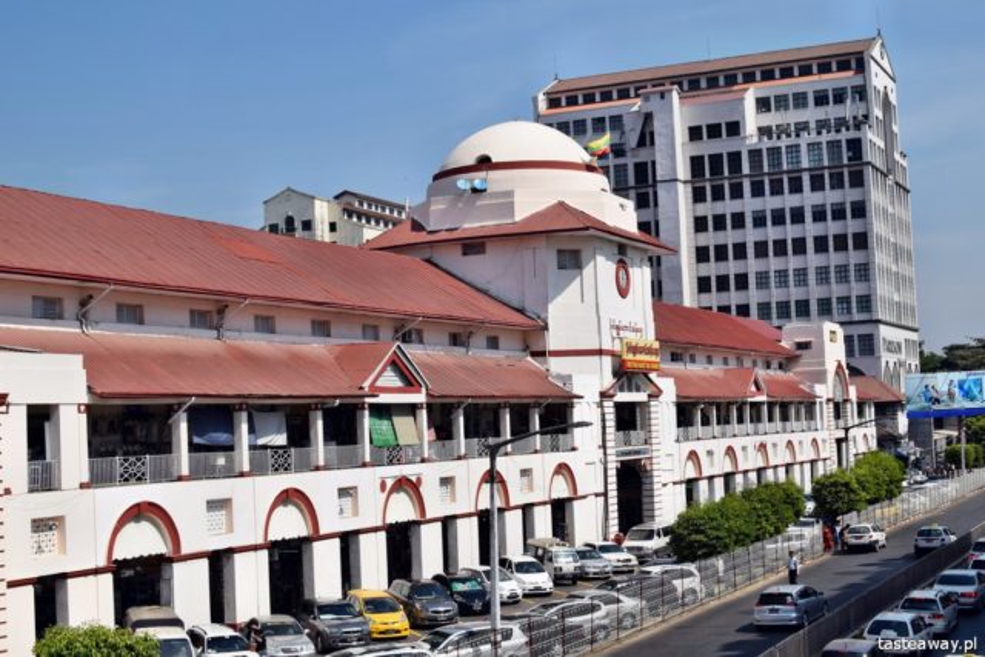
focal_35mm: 52
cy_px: 328
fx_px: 1437
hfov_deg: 37.8
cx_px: 492
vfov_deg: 25.8
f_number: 11
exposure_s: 1/500
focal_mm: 35
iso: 200
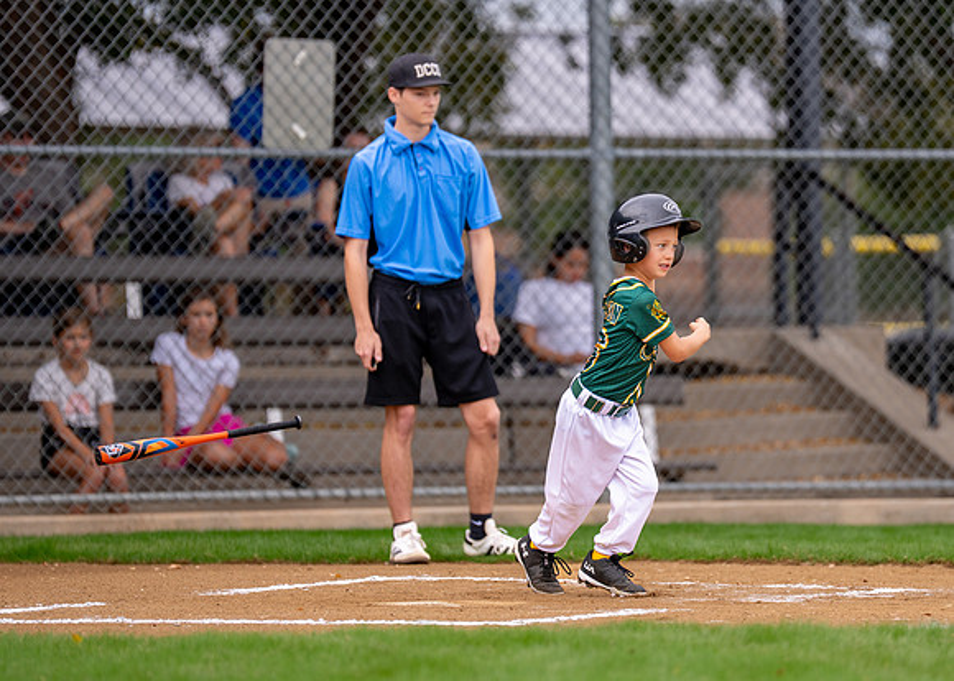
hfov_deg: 7.2
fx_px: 7609
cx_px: 581
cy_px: 290
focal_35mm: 281
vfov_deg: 5.1
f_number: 2.8
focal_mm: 200
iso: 250
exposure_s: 1/1600
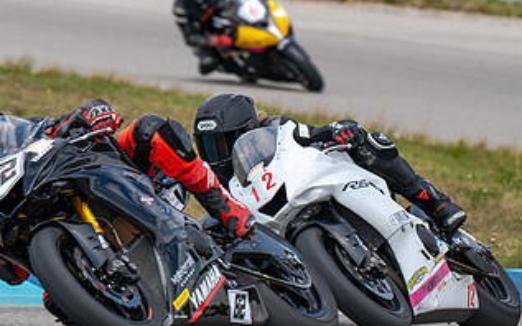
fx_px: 9829
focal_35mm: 691
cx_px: 69
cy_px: 189
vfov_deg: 1.9
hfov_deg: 3.0
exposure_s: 1/800
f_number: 9
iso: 450
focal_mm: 370
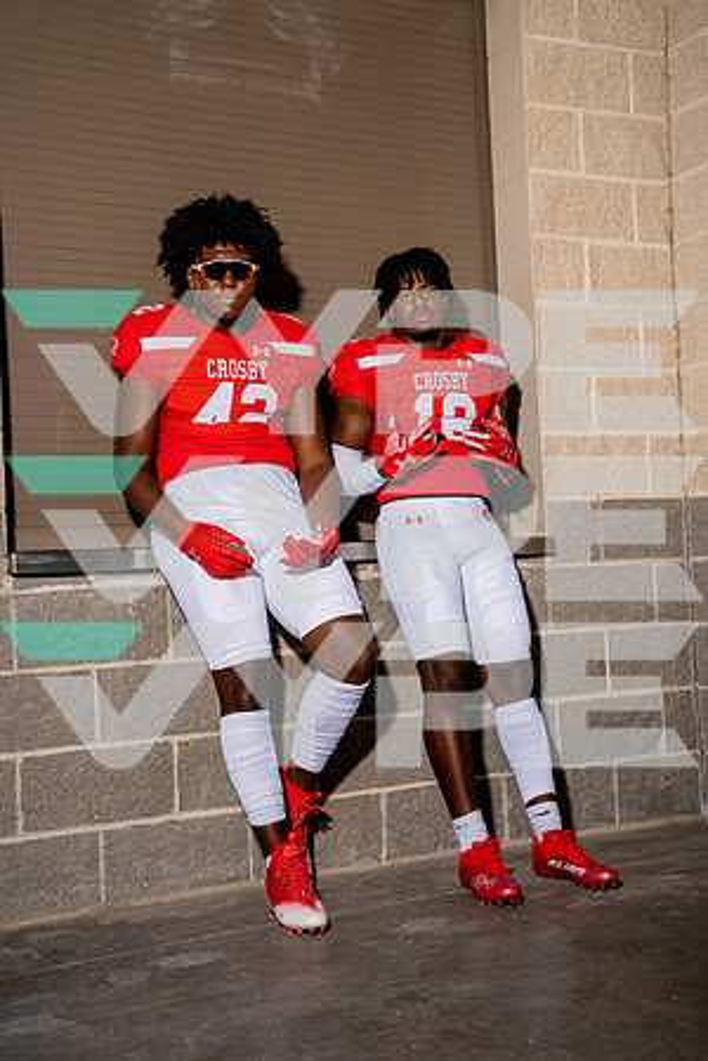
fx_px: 1327
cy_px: 530
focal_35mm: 45
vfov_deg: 43.6
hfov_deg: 29.9
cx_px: 354
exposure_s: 1/250
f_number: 8
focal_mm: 45
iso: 100
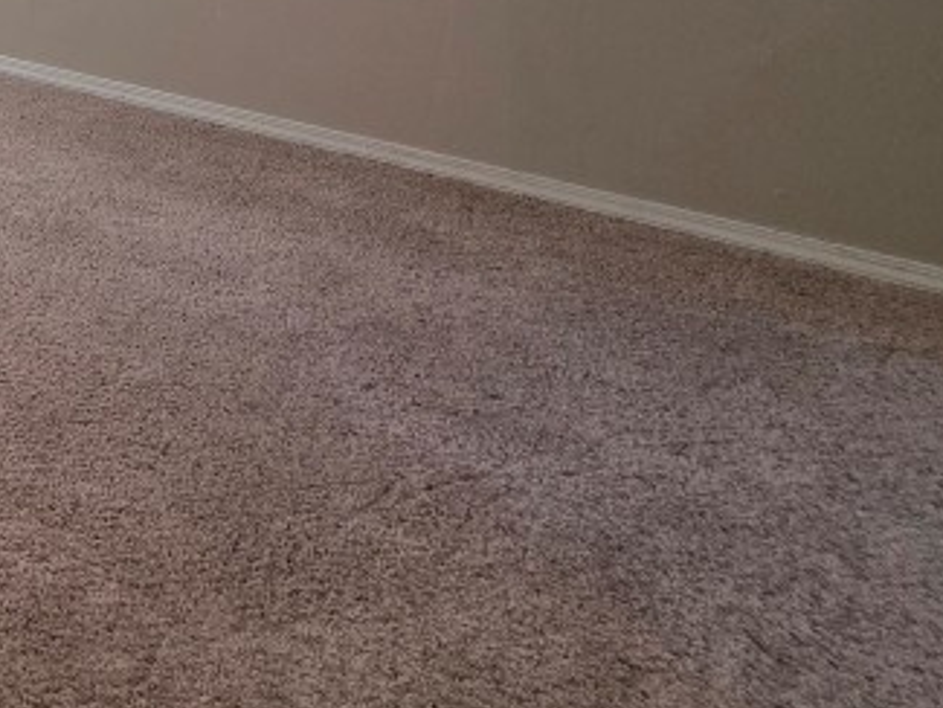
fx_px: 1117
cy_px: -322
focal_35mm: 41
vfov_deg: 26.6
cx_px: -499
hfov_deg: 28.2
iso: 125
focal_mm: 2.2
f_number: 1.9
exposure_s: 1/120
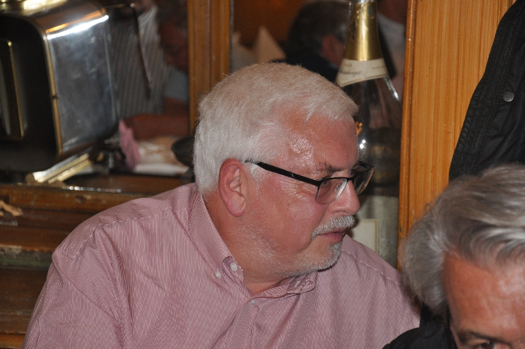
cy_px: 174
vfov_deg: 11.4
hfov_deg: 17.1
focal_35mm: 120
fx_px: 1748
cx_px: 262
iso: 800
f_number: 5.3
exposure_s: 1/60
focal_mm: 80
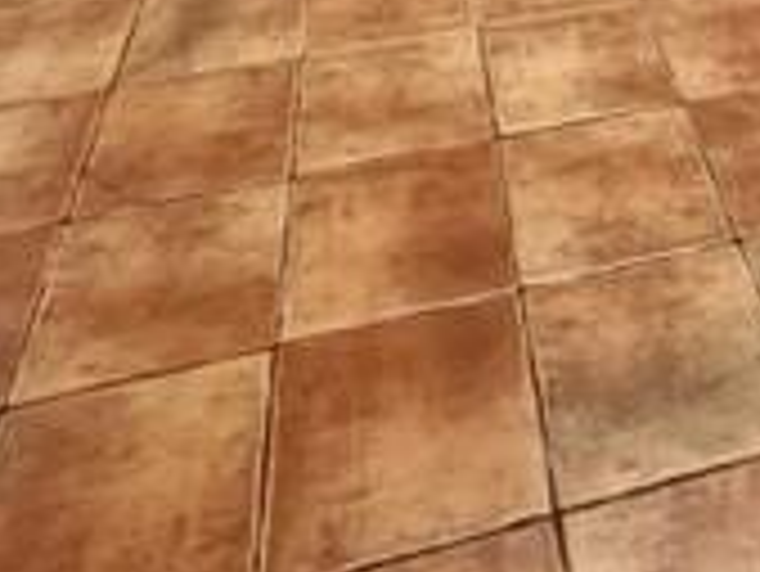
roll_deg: -0.6
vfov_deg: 19.3
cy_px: -504
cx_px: 706
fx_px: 1164
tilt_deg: -7.2
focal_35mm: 53
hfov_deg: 33.9
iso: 200
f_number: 2.2
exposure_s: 1/60
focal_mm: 2.22
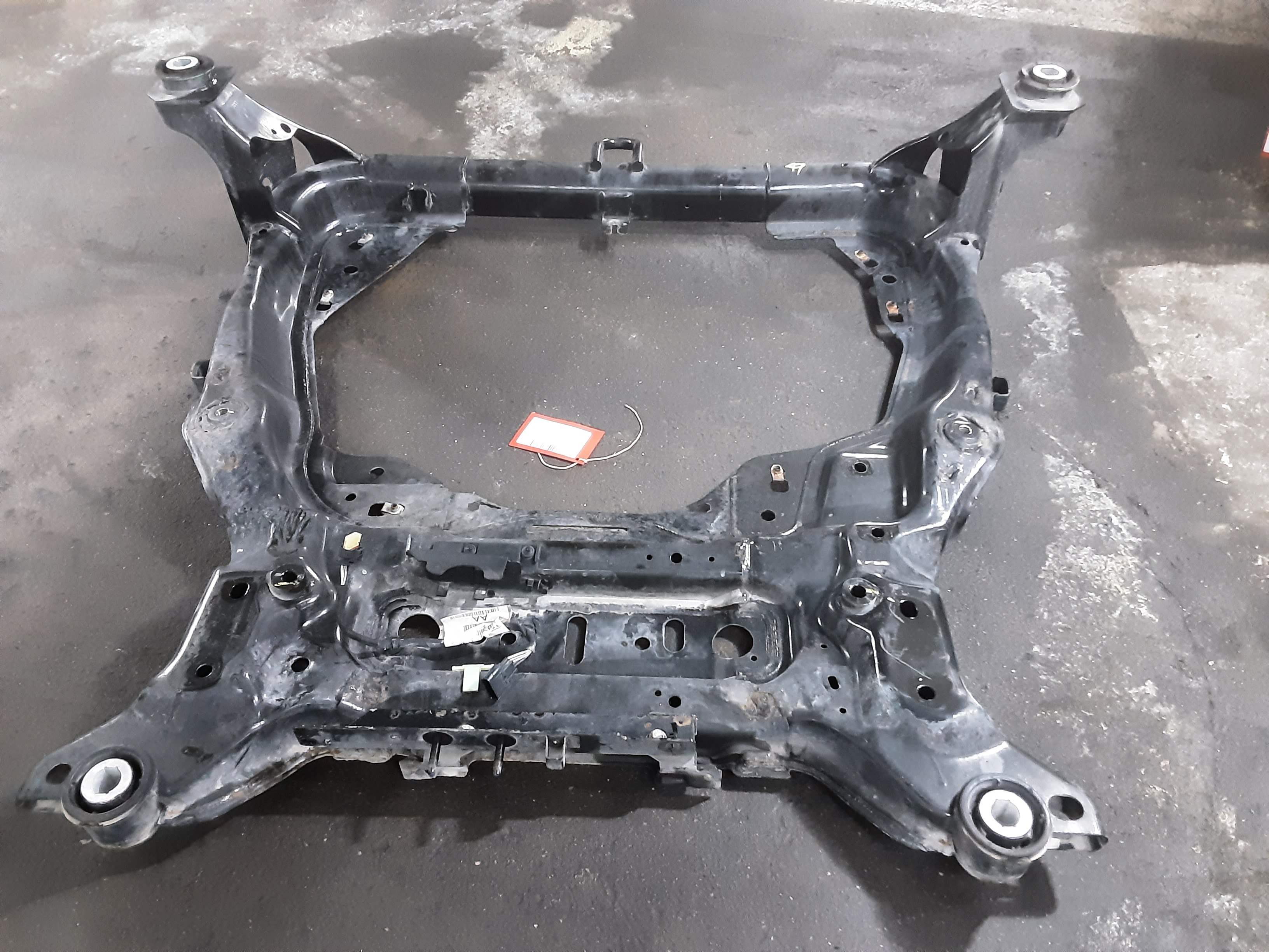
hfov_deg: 65.3
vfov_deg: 51.4
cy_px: 476
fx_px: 990
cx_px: 634
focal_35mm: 27
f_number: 1.9
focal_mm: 2.91
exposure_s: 1/20
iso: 500
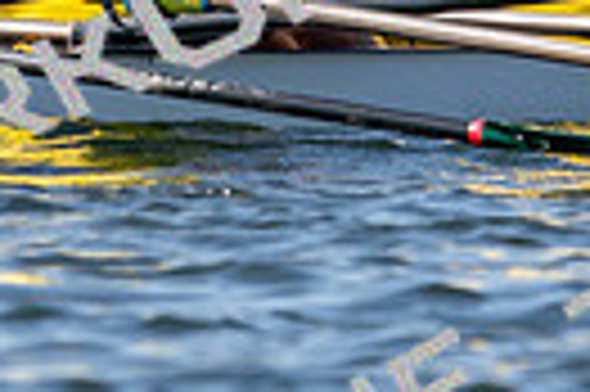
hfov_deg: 1.5
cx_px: 324
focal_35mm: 1367
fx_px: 22376
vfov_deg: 1.0
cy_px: -155
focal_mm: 309
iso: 320
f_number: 6.3
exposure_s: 1/1600
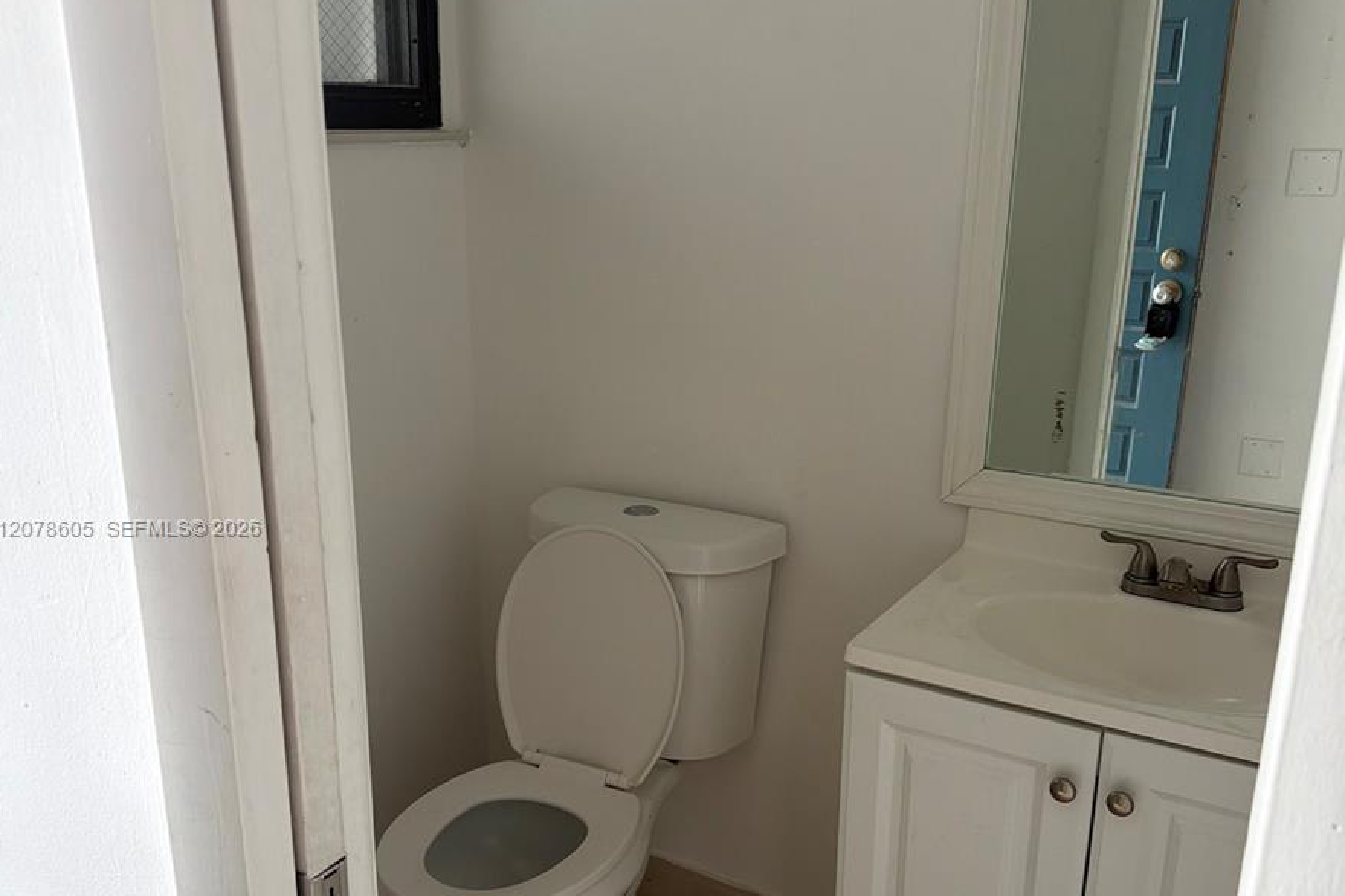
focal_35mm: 34
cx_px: 664
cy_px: 530
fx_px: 1270
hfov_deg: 55.8
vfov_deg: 38.7
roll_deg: -0.1
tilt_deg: -18.7
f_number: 1.78
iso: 125
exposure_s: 1/121
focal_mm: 6.76
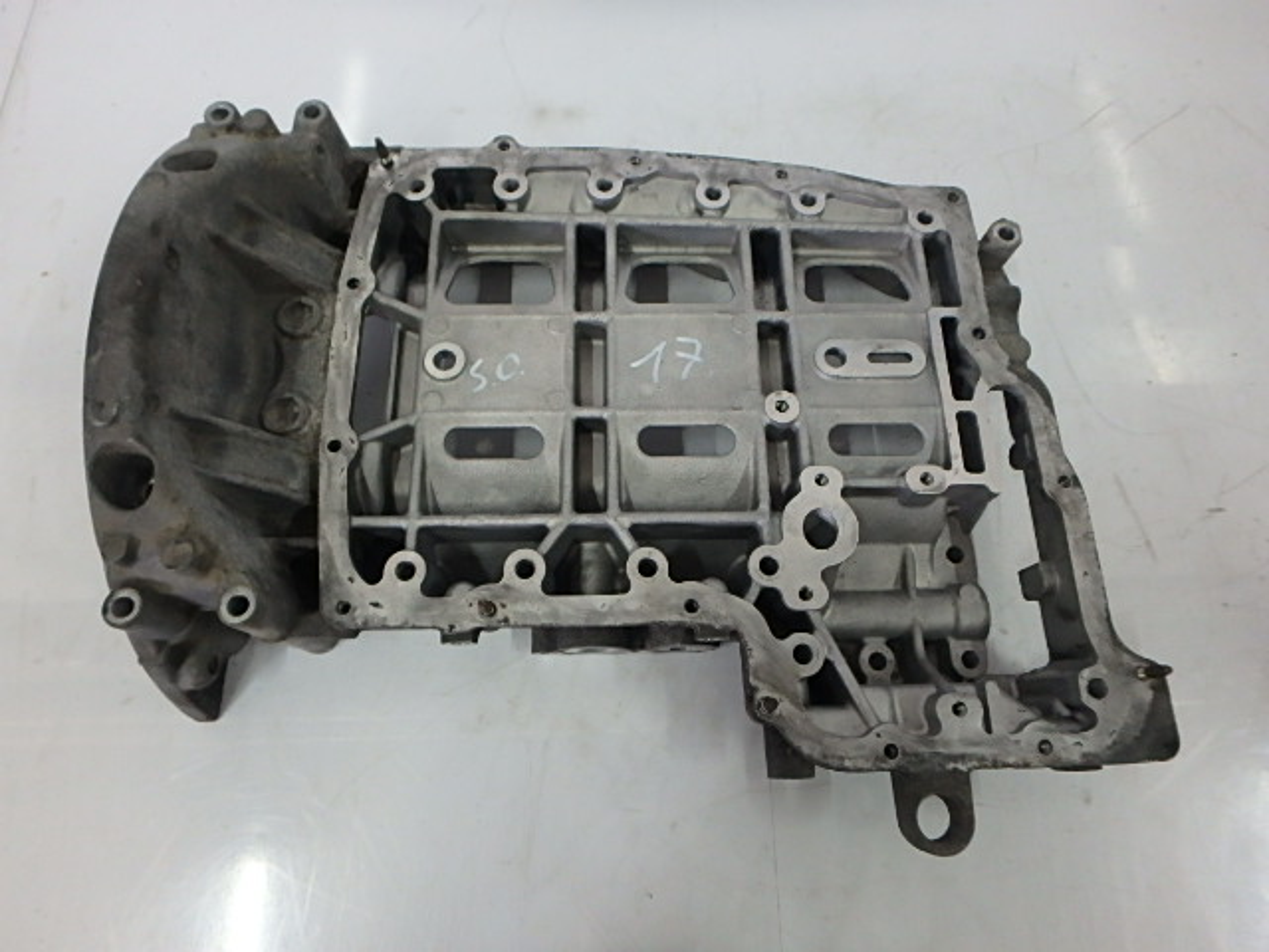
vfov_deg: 63.4
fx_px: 770
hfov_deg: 79.0
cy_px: 476
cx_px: 634
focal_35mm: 21
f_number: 3.5
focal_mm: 3.7
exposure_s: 1/30
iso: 400
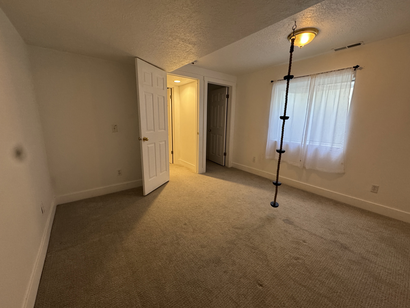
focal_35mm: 14
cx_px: 205
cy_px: 154
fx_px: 166
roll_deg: -1.1
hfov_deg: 102.1
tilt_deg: -11.9
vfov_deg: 85.7
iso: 320
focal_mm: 2.22
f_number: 2.2
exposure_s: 1/60
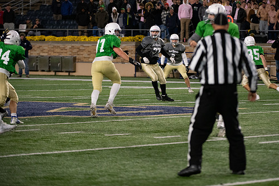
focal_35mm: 229
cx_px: 157
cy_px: 87
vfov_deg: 6.0
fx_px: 1775
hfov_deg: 9.0
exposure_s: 1/500
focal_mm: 200
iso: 3200
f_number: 4
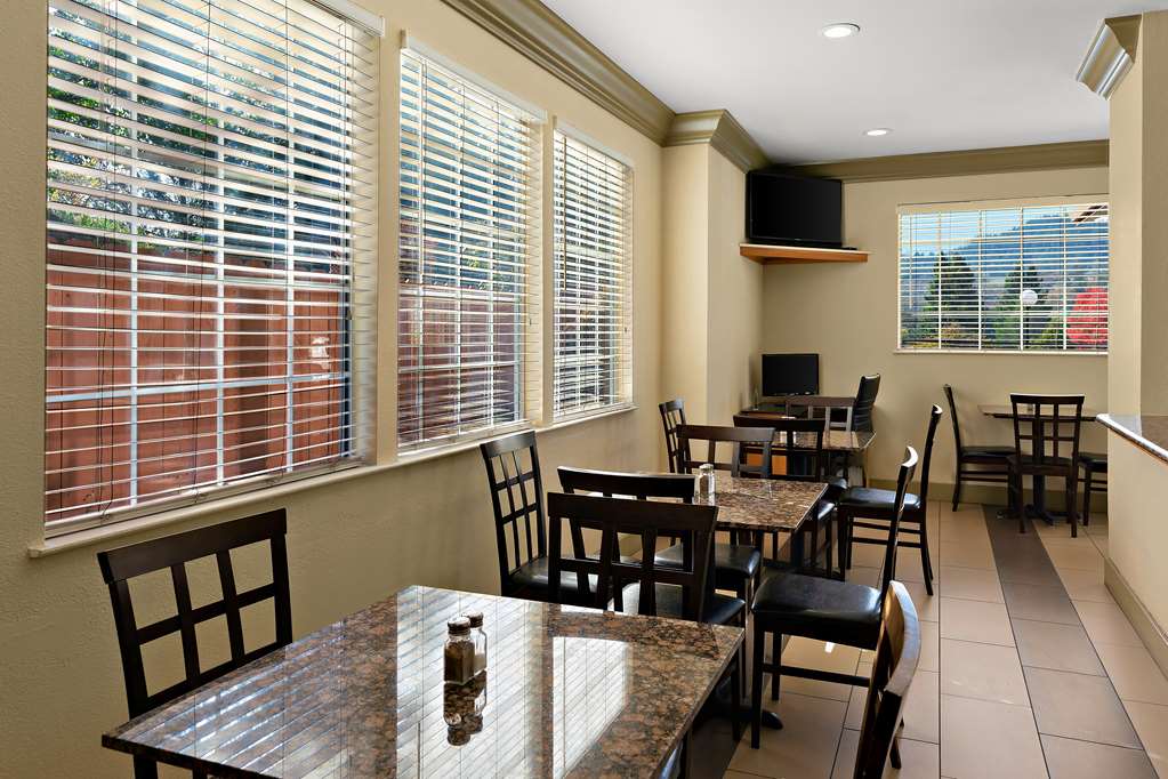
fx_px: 714
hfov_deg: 78.6
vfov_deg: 57.2
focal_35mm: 22
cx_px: 584
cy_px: 390
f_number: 8
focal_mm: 22
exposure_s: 1/25
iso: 200
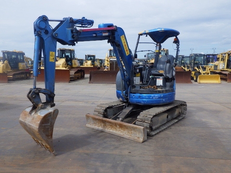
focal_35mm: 28
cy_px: 86
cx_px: 116
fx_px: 187
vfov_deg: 49.7
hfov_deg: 63.4
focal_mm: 5
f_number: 4.2
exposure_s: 1/2000
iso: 250
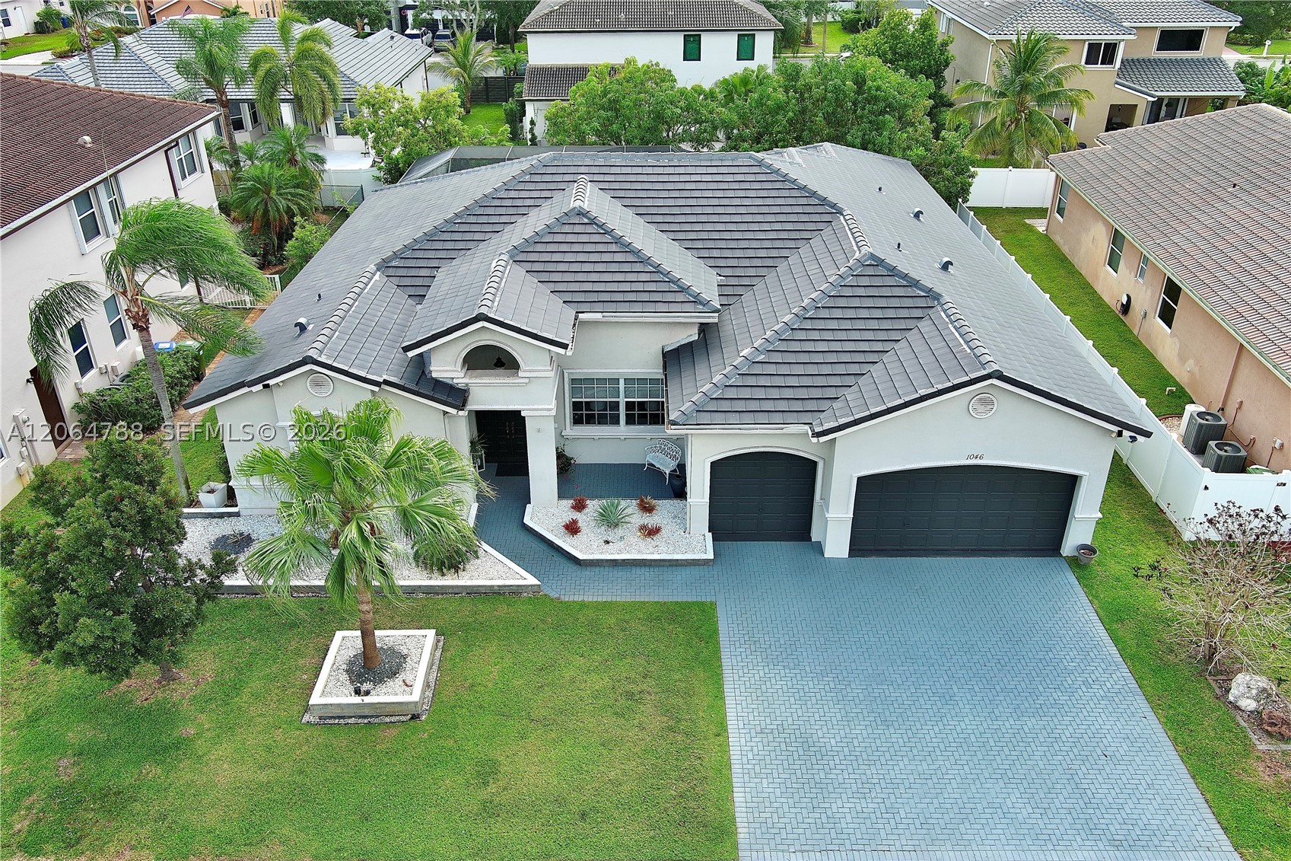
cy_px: 430
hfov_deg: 63.7
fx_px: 1040
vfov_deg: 45.0
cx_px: 646
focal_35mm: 29
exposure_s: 1/379
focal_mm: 10.57
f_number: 2.8
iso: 100
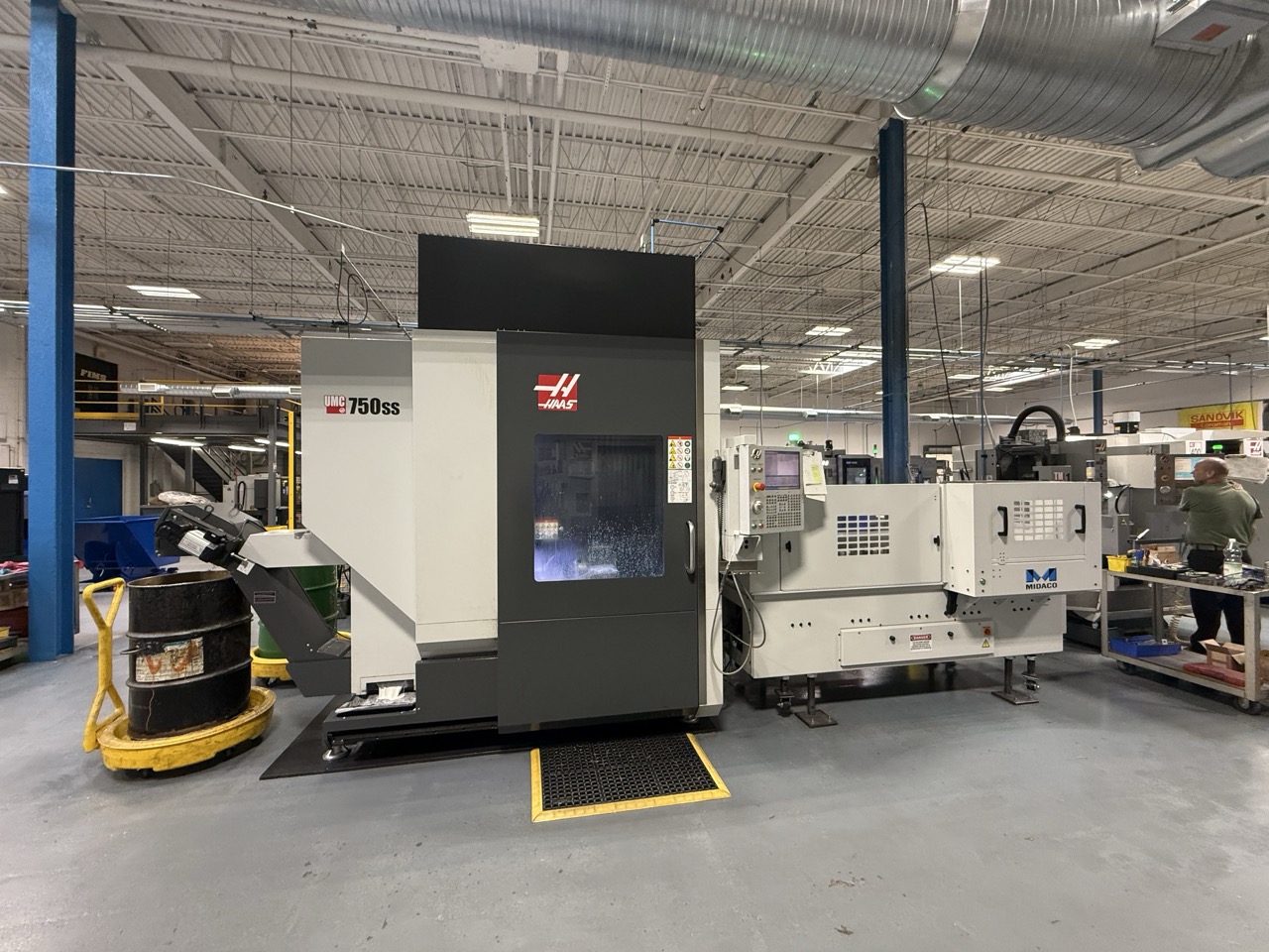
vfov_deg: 85.7
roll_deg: +0.0
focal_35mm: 14
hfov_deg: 102.1
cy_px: 476
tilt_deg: +0.8
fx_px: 513
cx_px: 634
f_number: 2.2
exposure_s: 1/120
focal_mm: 2.22
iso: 320
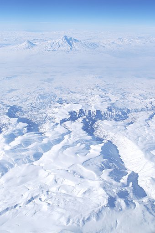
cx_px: 78
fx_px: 272
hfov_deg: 31.8
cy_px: 116
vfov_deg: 46.5
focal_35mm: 42
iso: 100
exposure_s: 1/2500
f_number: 4
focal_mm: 28
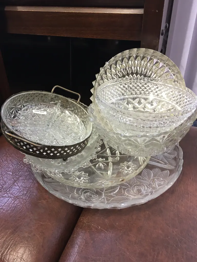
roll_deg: +0.8
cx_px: 98
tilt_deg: -33.4
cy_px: 131
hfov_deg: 48.2
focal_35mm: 29
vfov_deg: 61.7
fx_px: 220
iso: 50
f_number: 2.2
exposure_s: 1/17
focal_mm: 4.15
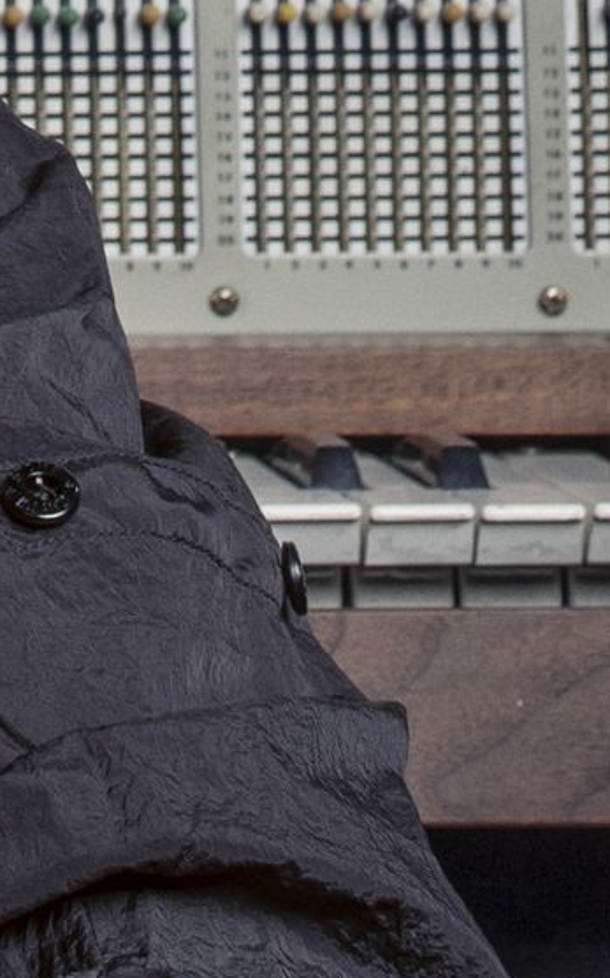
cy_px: 244
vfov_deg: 6.4
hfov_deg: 3.9
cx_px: -1145
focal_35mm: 330
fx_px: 8787
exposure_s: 1/80
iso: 400
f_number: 7.1
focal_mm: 45
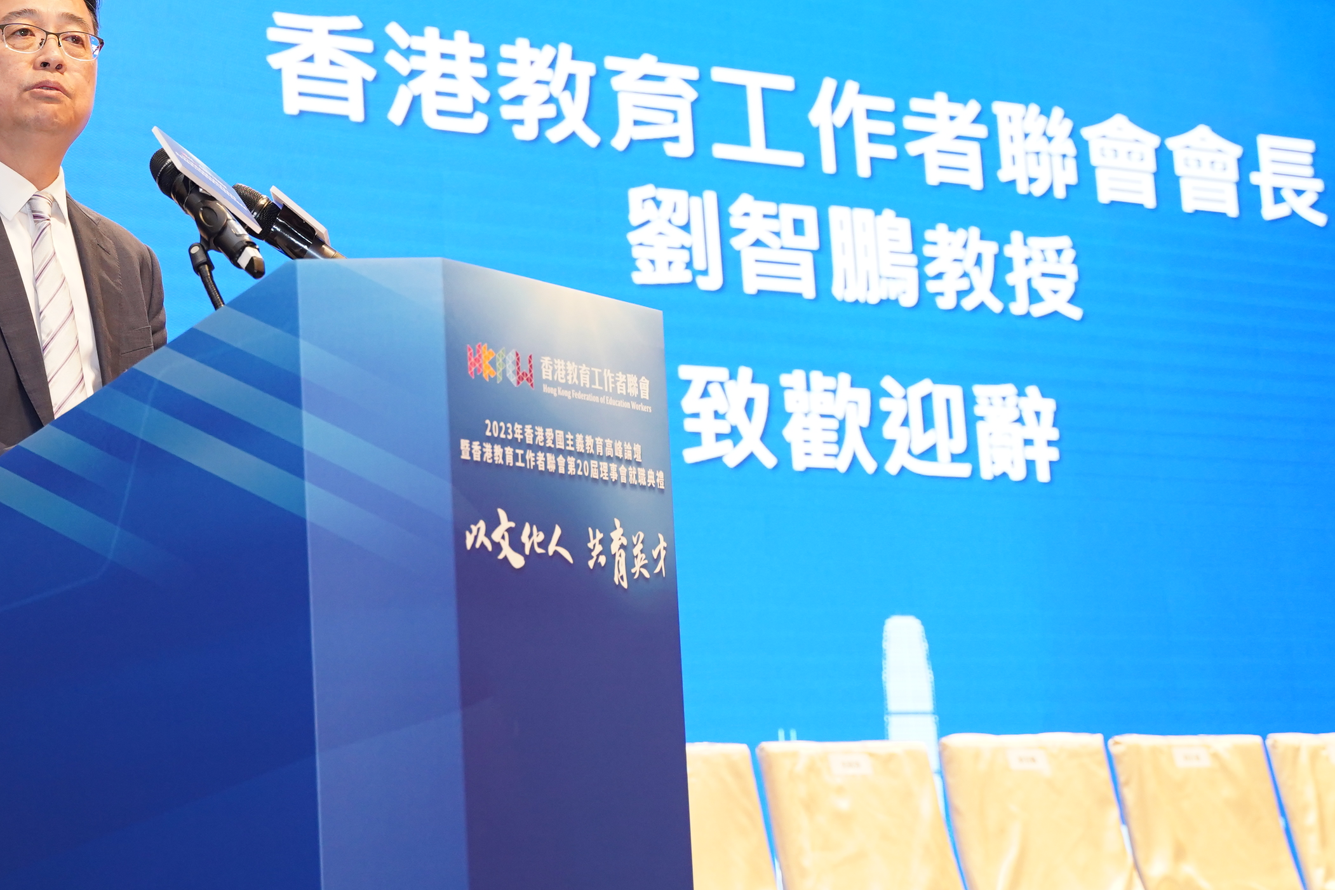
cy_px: 271
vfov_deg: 15.5
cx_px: 296
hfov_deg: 22.8
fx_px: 3263
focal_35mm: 88
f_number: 3.2
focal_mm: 47
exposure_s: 1/125
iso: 1600
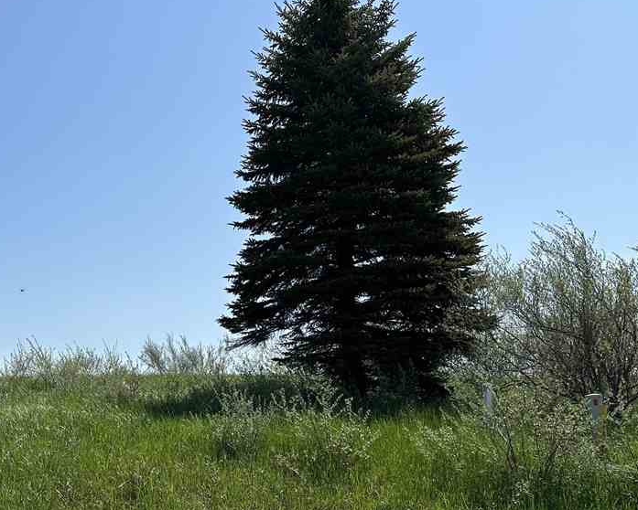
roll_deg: +0.0
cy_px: 338
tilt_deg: +6.9
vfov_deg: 34.6
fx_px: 812
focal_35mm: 43
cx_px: 109
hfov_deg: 40.7
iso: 80
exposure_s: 1/7042
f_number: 1.78
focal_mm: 6.86
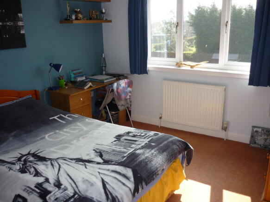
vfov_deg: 42.9
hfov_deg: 55.4
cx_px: 135
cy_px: 101
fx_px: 257
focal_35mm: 33
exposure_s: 1/200
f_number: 2.8
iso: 100
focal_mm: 5.5
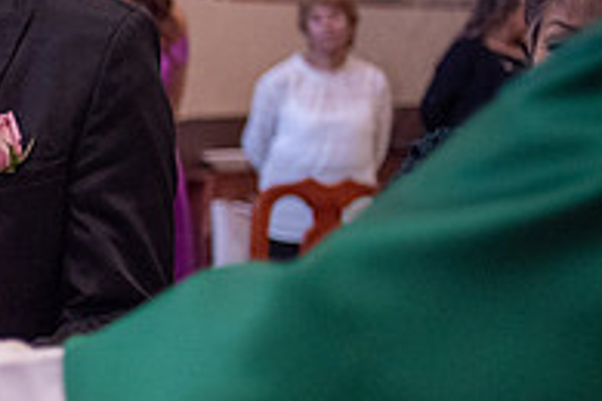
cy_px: 165
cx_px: -210
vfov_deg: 13.2
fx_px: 1739
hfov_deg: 18.1
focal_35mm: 104
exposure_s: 1/250
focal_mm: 35
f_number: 2
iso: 2000
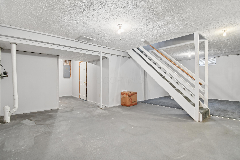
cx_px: 120
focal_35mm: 17
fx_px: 113
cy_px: 80
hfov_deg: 93.3
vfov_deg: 70.4
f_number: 7.1
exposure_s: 1/8
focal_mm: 11.5
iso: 1000
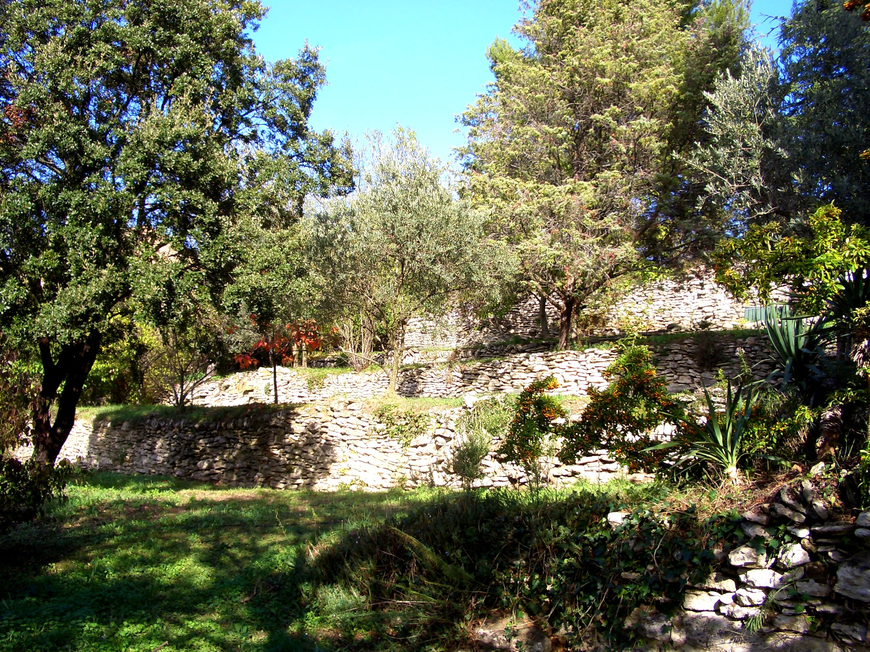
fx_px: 880
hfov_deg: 52.6
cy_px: 326
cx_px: 435
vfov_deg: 40.7
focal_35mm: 35
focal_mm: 5.8
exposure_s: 1/200
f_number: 4.3
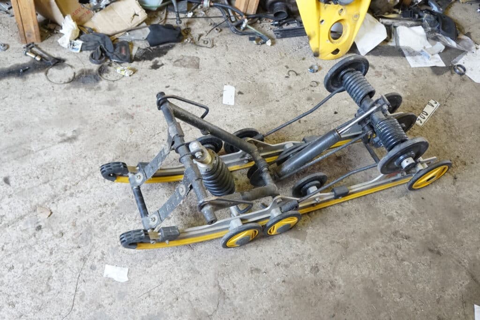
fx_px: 420
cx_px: 240
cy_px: 160
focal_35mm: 32
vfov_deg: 41.7
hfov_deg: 59.5
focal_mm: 21
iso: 1600
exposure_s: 1/60
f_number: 4
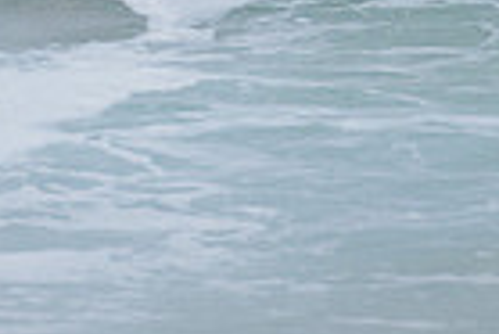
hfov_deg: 0.8
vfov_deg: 0.5
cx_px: 63
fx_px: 35535
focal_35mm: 2561
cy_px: -263
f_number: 5.6
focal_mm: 500
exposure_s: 1/2000
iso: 800
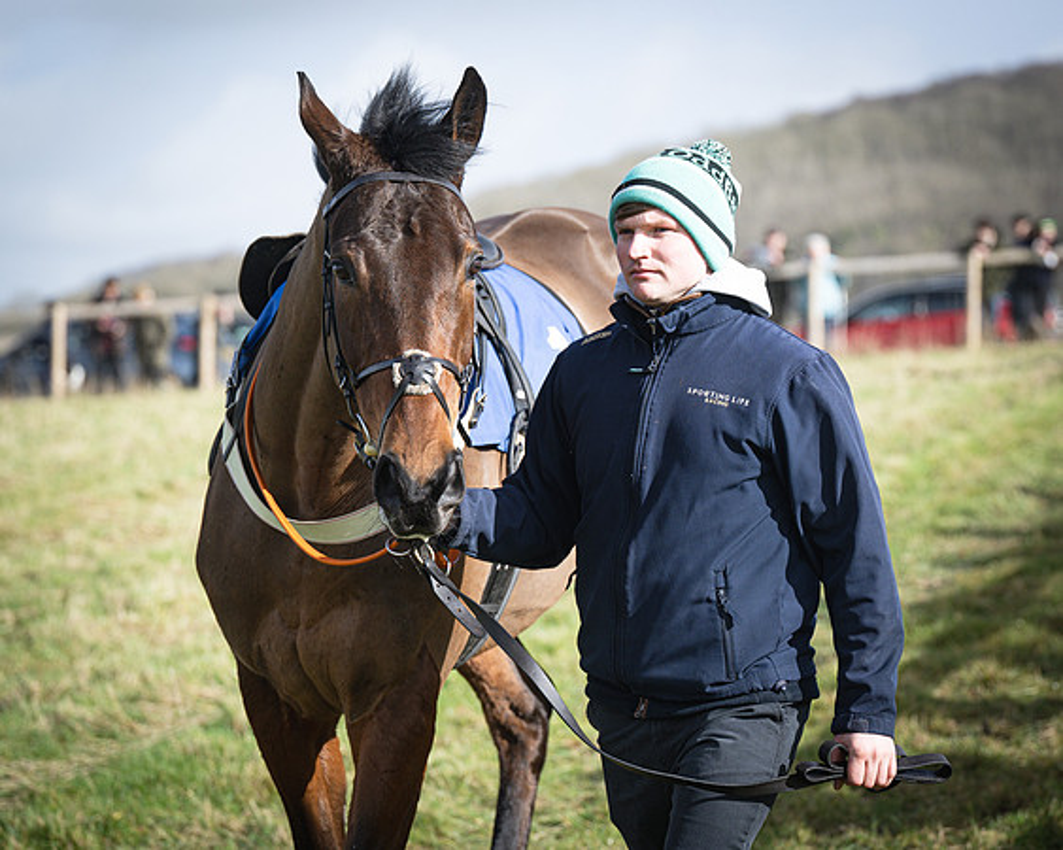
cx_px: 638
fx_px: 4288
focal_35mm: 136
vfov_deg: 11.3
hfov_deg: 14.1
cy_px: 425
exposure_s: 1/2000
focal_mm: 81
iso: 160
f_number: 2.8
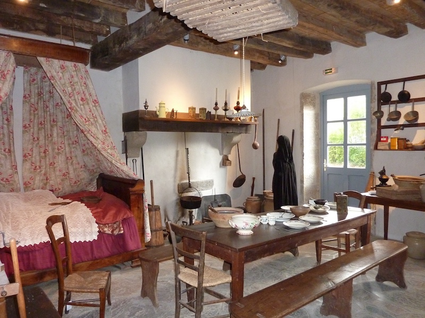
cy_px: 159
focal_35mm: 25
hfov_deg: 69.4
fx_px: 307
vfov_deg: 54.9
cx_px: 212
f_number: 3.3
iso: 500
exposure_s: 1/30
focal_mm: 4.1
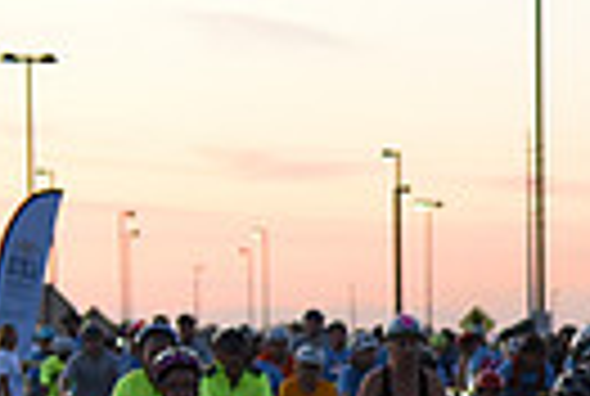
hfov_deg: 8.7
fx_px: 3630
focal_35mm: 221
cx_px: 1275
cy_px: 722
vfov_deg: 6.1
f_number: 2.8
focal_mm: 50
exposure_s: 1/400
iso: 2500
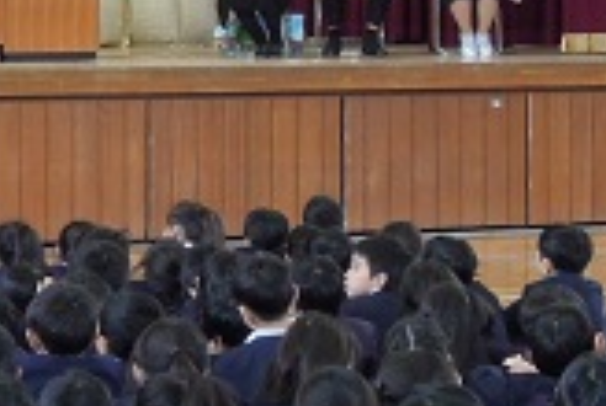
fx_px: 3137
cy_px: -30
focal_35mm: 186
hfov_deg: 10.8
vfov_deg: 7.4
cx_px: -139
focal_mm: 8.1
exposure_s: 1/40
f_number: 3.5
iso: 400
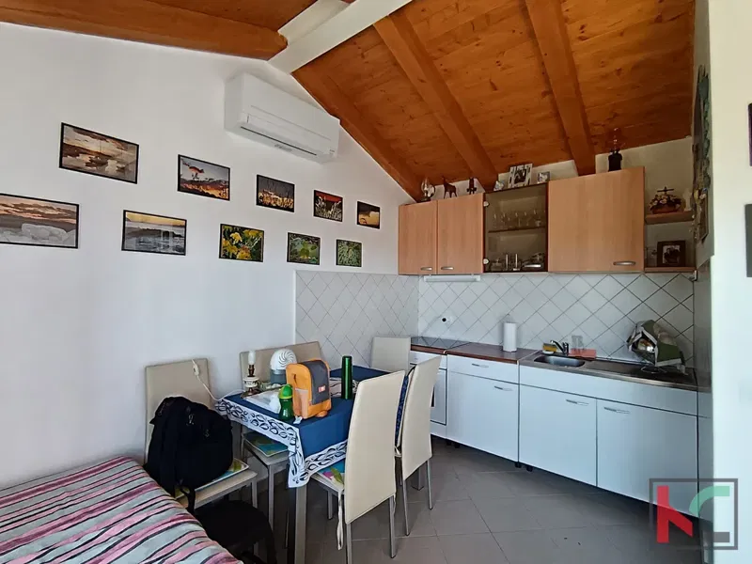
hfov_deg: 91.0
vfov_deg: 74.7
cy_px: 282
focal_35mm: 17
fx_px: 369
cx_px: 376
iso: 366
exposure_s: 1/50
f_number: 2.2
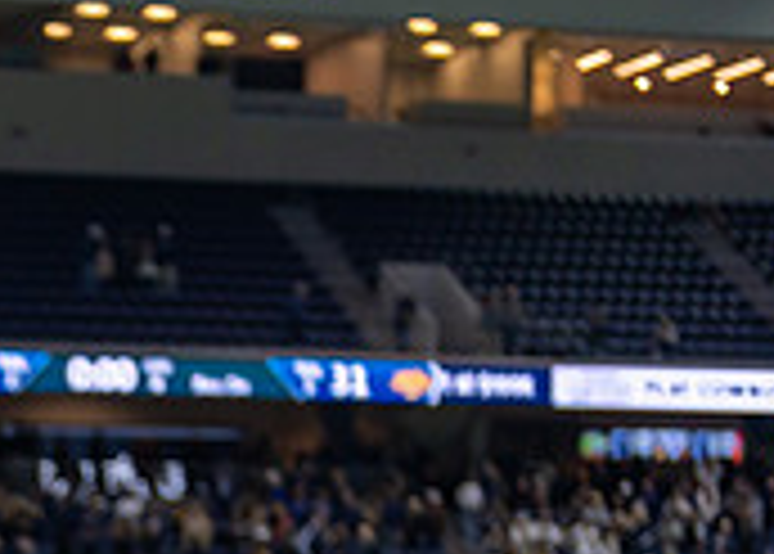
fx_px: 3892
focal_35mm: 177
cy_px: 910
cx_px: -230
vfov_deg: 7.9
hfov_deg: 11.1
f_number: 1.2
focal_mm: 50
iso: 200
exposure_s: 1/500
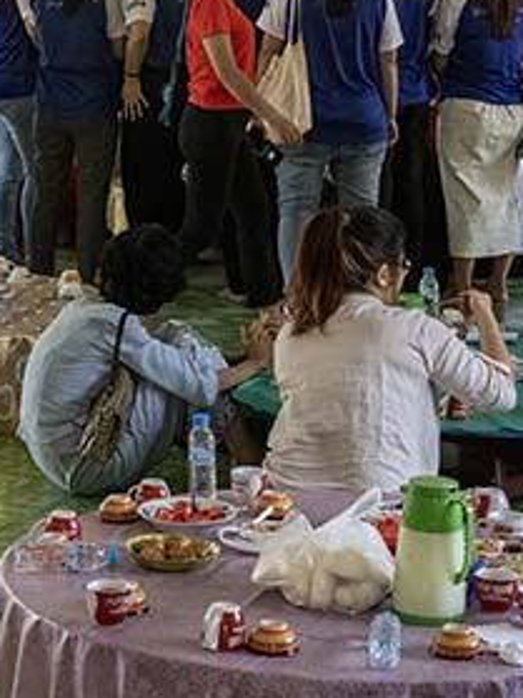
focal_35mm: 119
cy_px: -78
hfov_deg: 12.4
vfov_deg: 16.1
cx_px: 183
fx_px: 2399
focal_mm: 36
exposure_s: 1/200
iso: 6400
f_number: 8
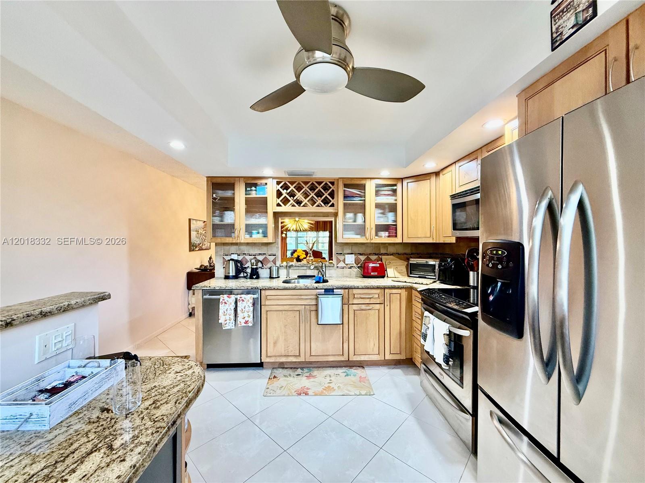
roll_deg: +0.1
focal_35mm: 14
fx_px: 261
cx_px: 322
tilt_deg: +0.5
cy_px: 242
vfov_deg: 85.7
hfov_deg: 102.1
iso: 400
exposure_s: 1/120
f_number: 2.2
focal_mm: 2.22
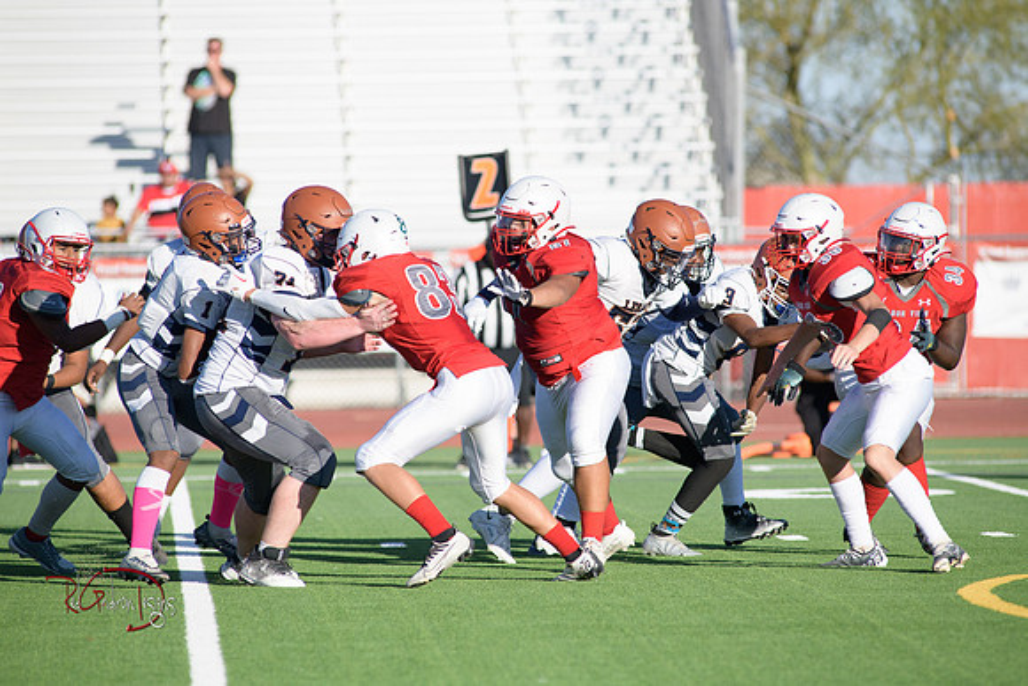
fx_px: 8568
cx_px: 514
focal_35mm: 300
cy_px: 343
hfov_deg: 6.9
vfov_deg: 4.6
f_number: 5
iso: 1000
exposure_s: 1/8000
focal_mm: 300
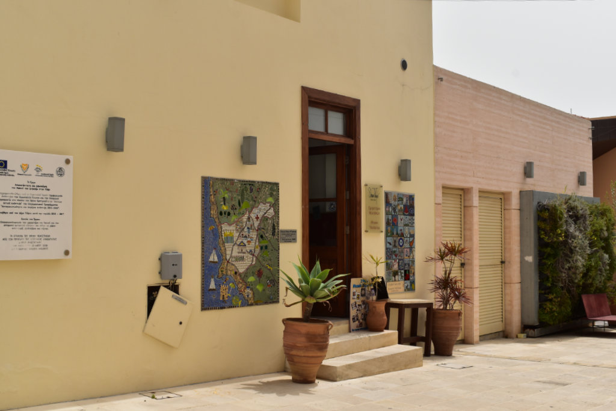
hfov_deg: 45.0
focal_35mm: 44
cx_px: 308
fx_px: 744
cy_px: 206
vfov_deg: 30.9
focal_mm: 29
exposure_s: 1/500
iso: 250
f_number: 11
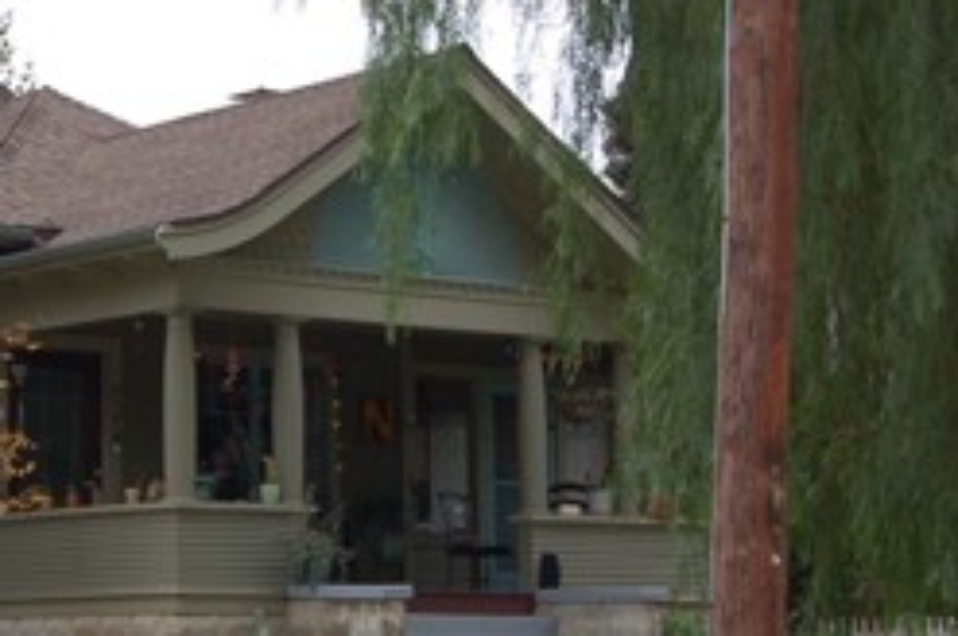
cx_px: 217
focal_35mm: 101
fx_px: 2684
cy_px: 231
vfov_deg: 13.5
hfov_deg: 20.1
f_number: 4
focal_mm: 26
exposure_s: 1/500
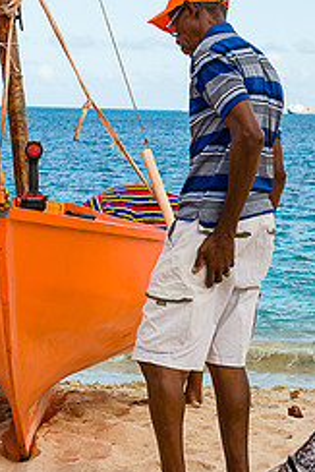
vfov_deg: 15.7
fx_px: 1704
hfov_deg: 10.5
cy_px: 155
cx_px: 28
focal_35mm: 130
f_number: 6.3
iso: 100
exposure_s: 1/320
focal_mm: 47
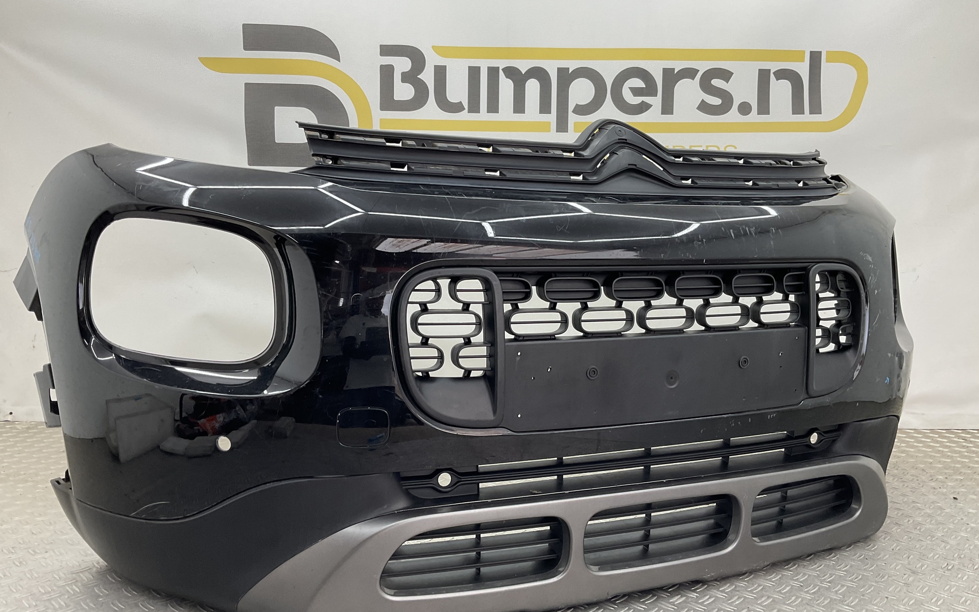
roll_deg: -0.9
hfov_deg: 61.2
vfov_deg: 40.6
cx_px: 487
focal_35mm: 31
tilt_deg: -8.4
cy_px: 333
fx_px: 827
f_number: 1.8
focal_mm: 3
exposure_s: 1/100
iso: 32
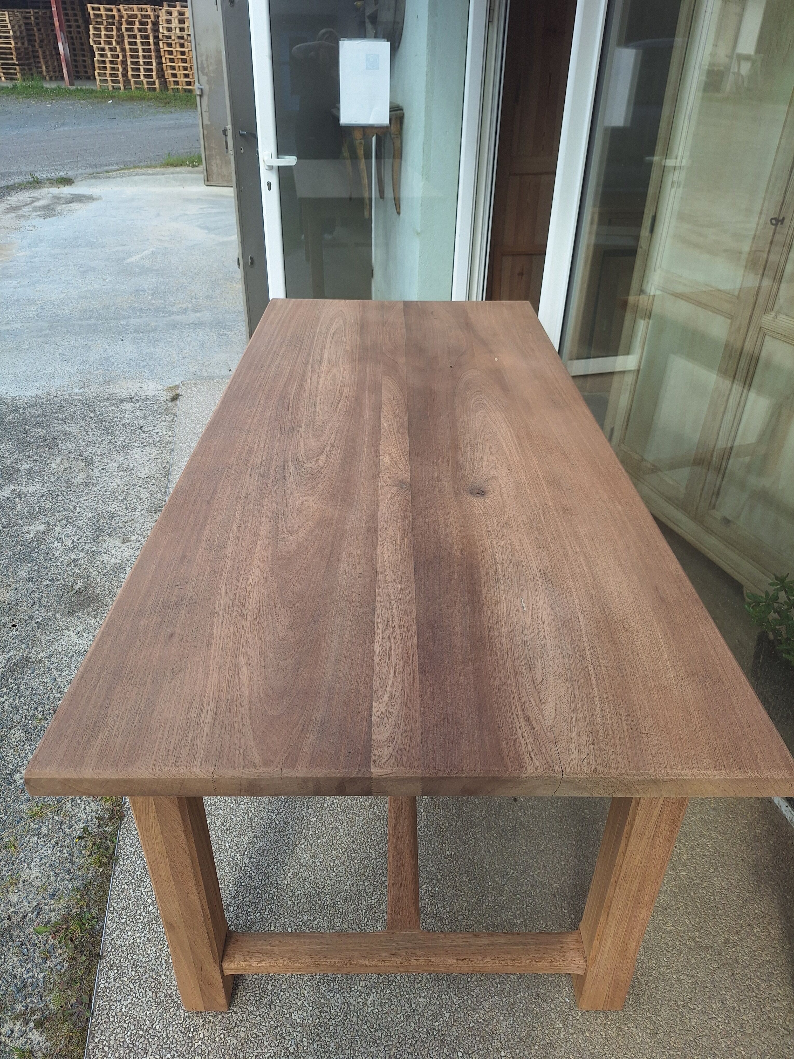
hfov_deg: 58.9
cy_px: 530
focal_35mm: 23
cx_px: 397
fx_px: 703
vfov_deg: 73.9
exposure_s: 1/541
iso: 40
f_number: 1.8
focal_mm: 5.54
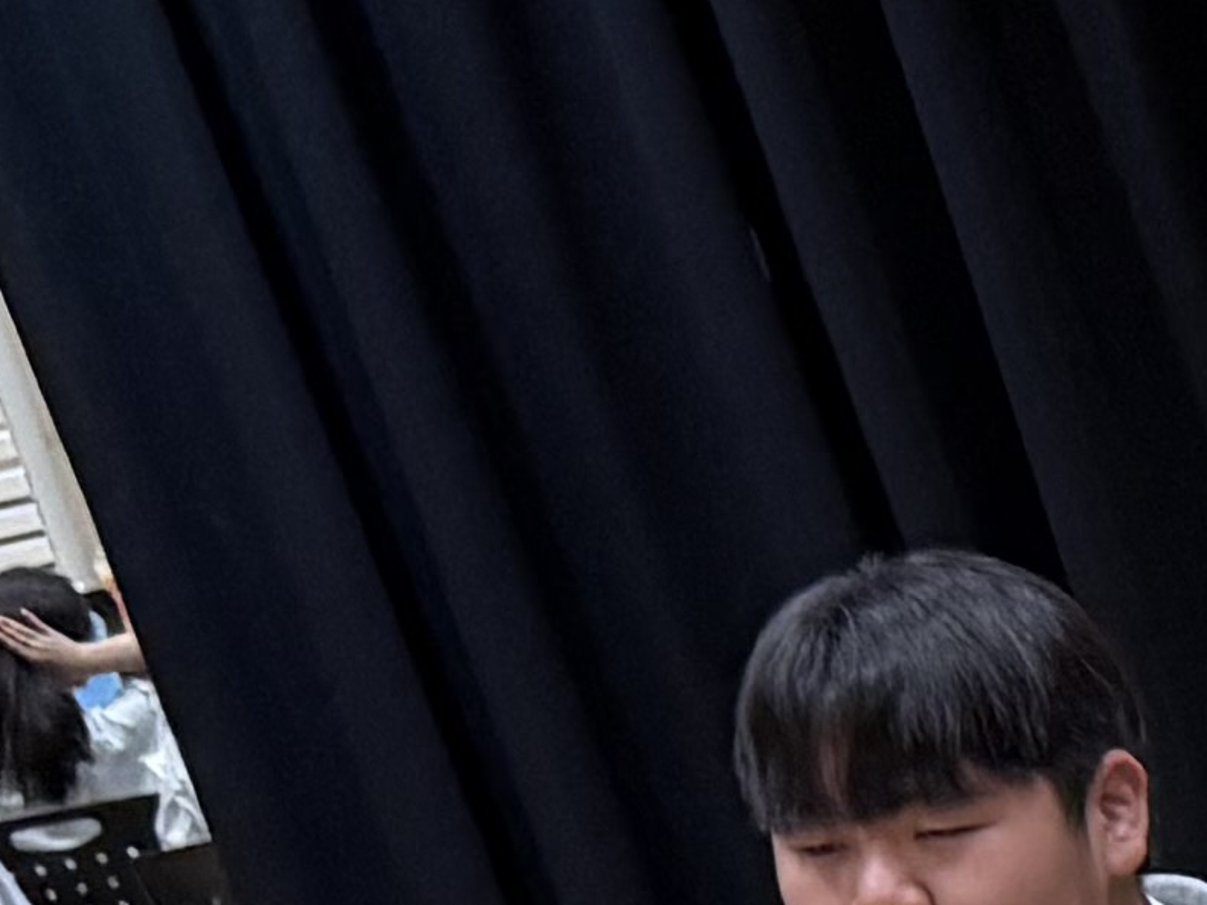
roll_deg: +9.7
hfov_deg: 9.0
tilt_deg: -24.3
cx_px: 3793
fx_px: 6032
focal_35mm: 173
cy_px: 2351
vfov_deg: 7.8
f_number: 1.78
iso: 250
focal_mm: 6.76
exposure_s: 1/60
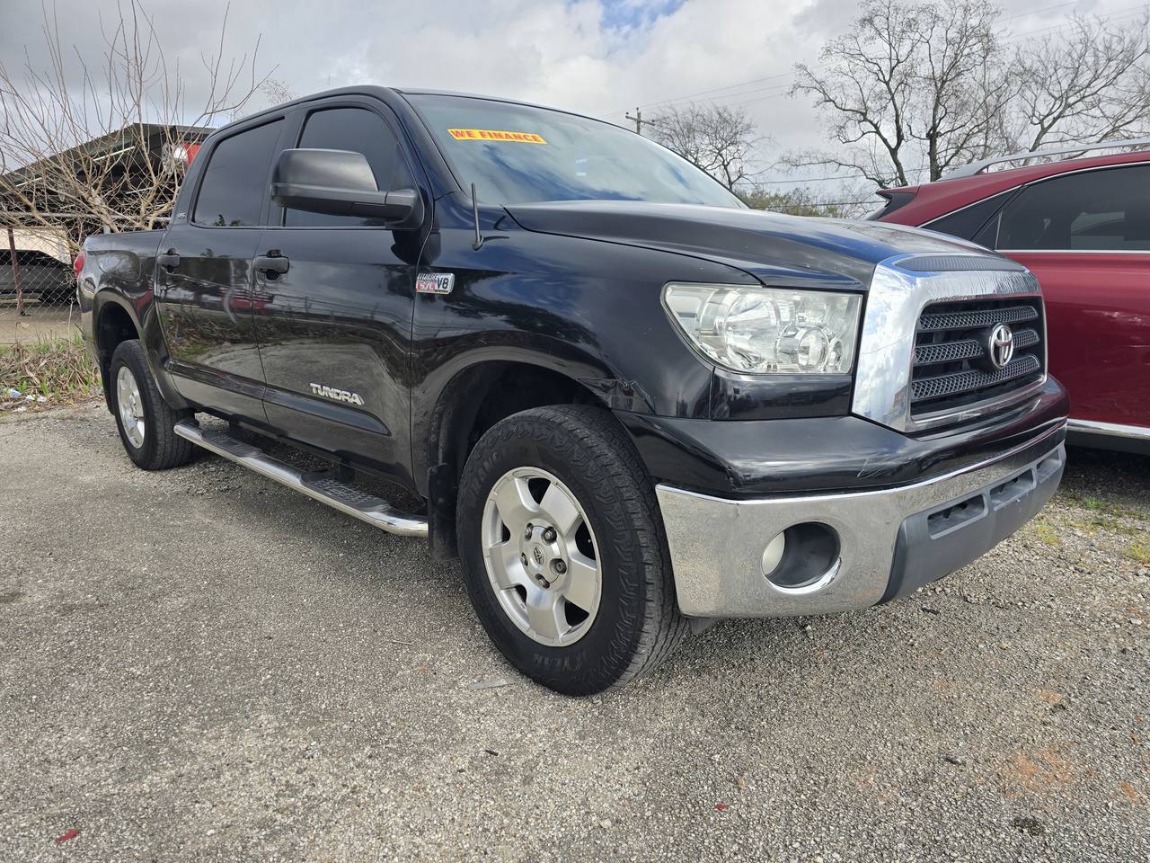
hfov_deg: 73.9
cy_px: 432
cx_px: 575
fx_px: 764
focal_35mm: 23
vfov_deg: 58.9
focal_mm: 6.3
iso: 12
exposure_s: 1/596
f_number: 1.7
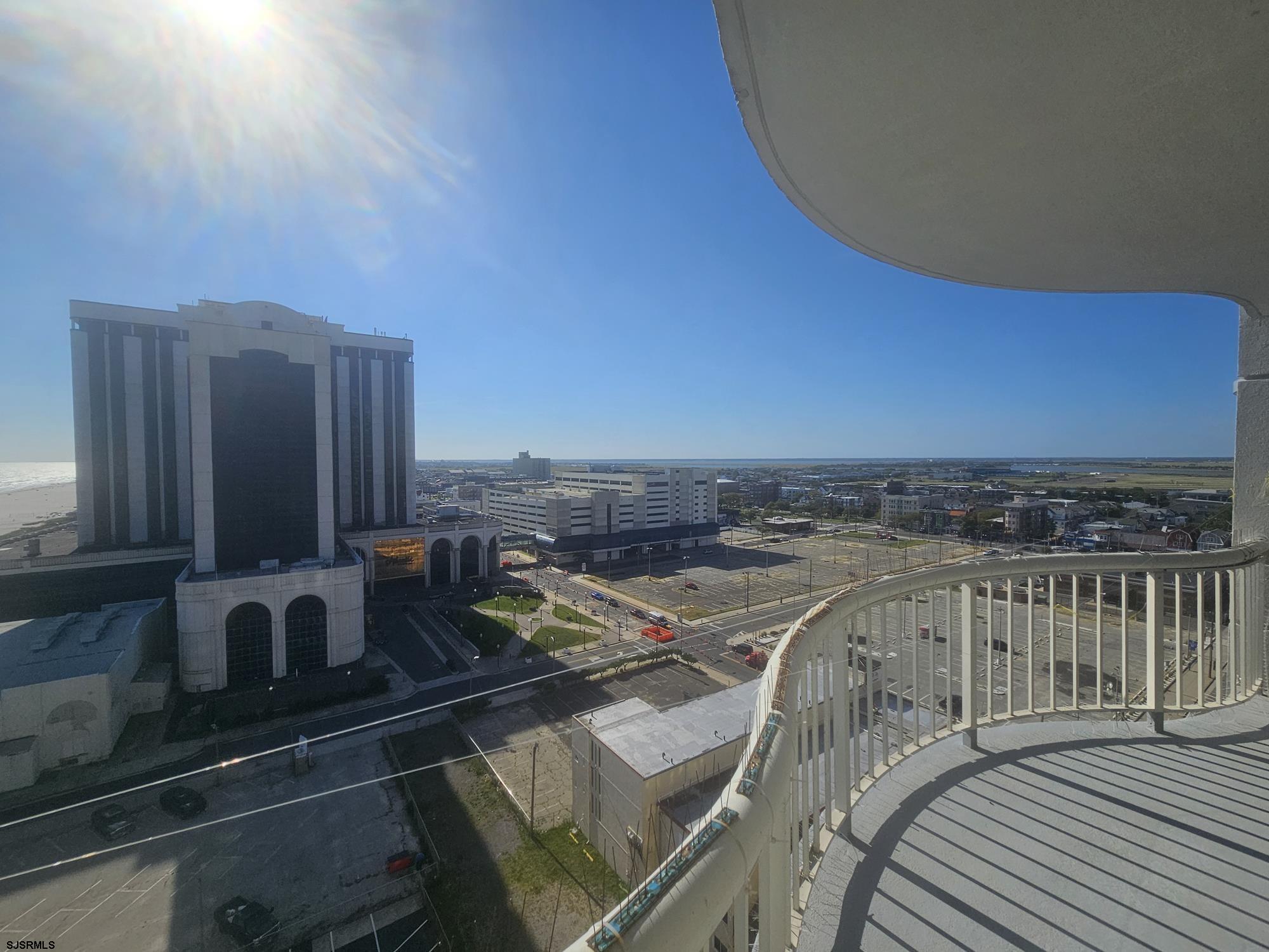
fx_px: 477
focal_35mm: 13
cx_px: 634
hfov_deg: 106.2
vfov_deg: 89.9
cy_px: 476
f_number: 2.2
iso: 50
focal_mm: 2.2
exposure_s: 1/7122
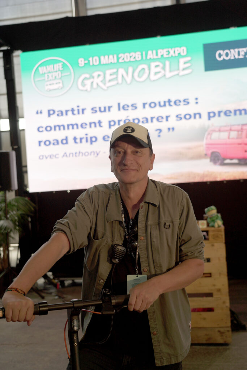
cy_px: 185
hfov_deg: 30.5
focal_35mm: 44
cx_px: 124
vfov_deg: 44.5
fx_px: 453
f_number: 4
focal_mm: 44
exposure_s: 1/250
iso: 400
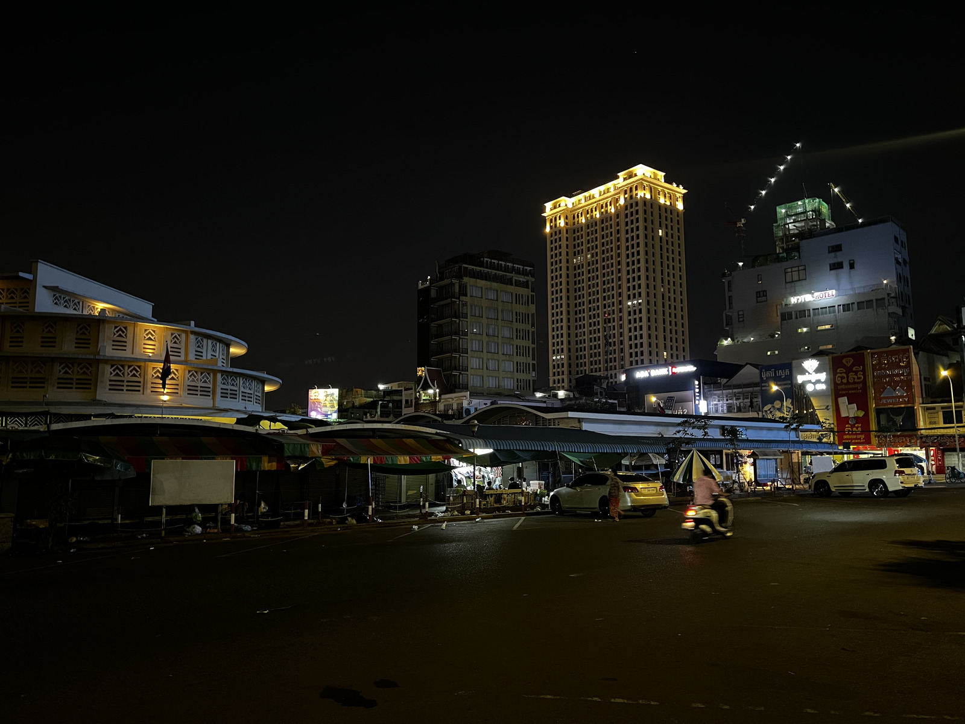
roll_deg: +0.6
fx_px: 725
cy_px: 362
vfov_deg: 53.1
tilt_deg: +7.8
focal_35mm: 26
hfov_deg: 67.3
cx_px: 482
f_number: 1.5
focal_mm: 5.7
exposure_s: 1/30
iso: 1000
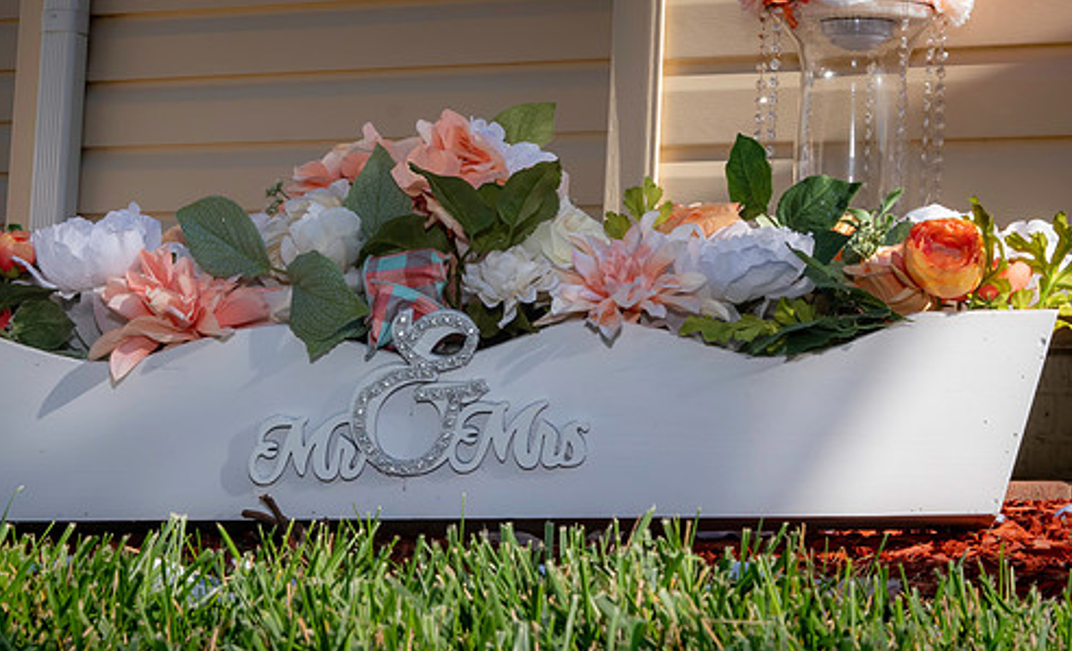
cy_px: 282
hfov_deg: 21.1
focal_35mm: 99
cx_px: 382
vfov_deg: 12.9
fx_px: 2870
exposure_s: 1/250
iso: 400
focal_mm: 38
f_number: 14
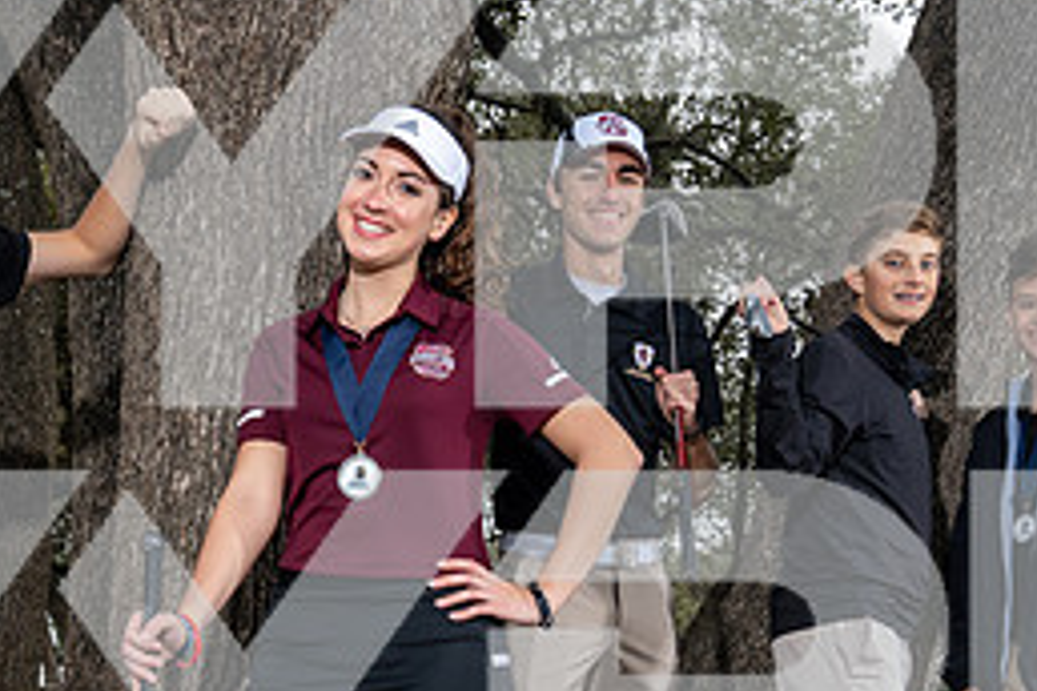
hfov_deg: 28.0
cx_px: 410
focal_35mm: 72
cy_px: 685
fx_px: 2074
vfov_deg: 18.5
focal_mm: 32
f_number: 6.3
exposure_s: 1/125
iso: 100
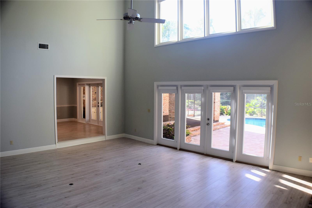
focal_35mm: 33
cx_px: 156
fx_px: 286
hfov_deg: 57.2
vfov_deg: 40.0
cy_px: 104
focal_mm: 22
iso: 400
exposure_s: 1/125
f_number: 5.6
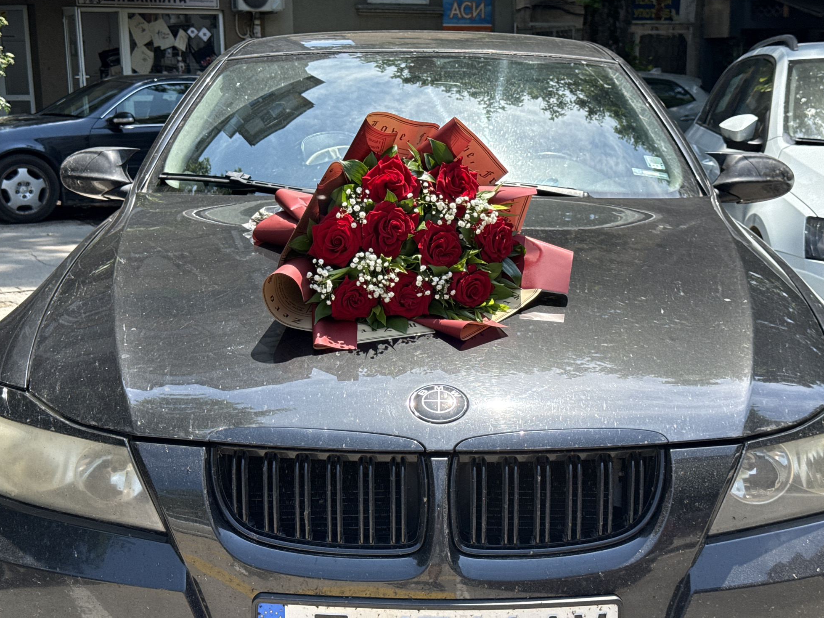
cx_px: 416
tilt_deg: -10.6
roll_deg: +0.9
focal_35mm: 49
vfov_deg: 29.7
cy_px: 303
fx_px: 1166
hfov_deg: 38.9
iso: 80
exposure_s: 1/2762
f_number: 1.78
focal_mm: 6.76
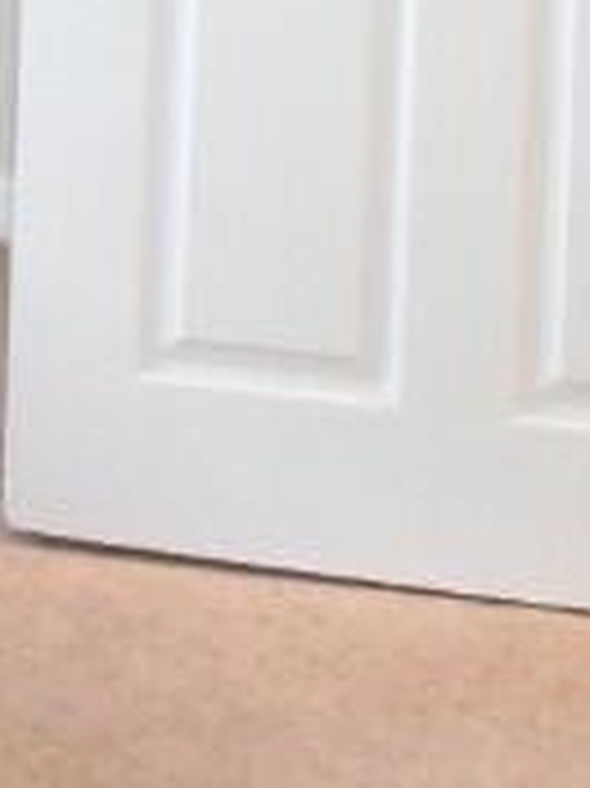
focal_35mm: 110
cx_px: -761
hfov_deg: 11.5
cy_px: -664
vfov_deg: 15.3
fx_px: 2499
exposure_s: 1/200
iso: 12800
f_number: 8
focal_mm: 13
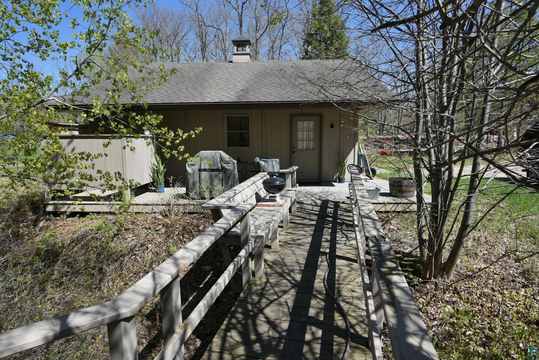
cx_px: 270
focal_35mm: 20
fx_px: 300
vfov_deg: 62.0
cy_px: 180
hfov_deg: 84.0
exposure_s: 1/2000
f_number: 6.3
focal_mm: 20
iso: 800
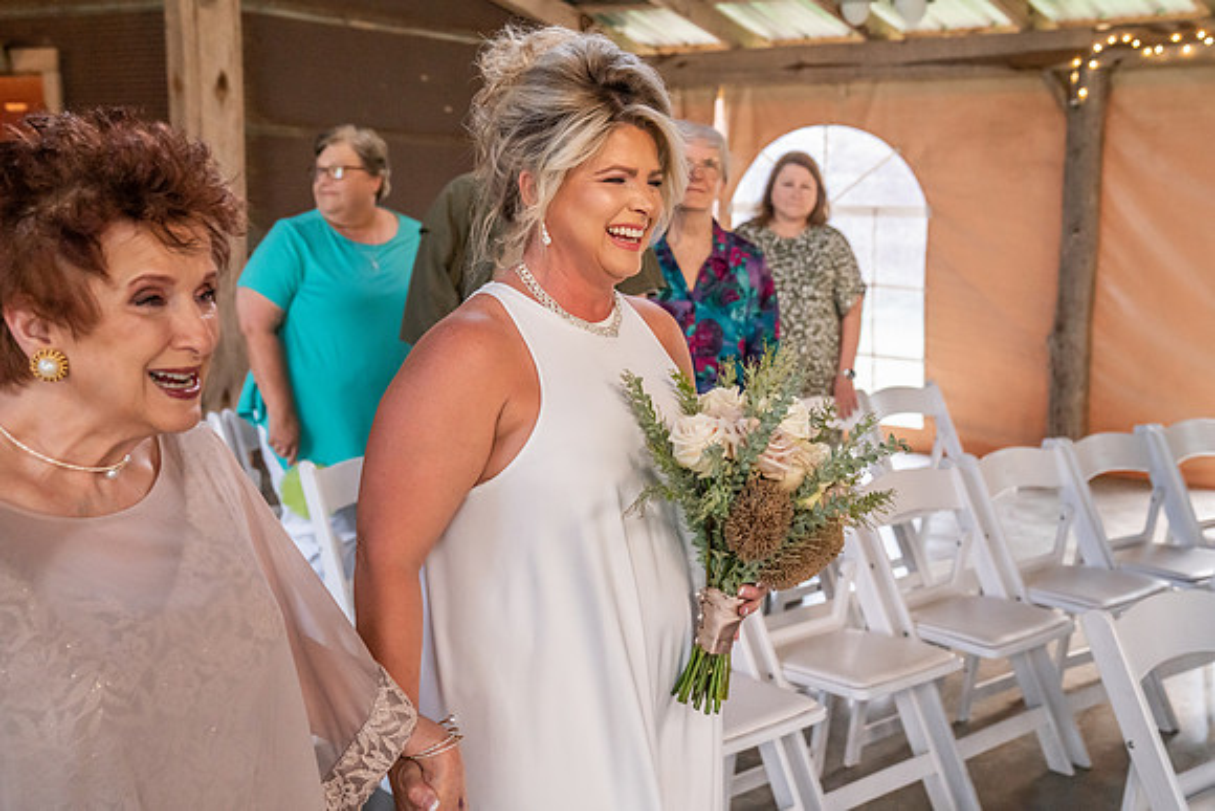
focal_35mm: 45
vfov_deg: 30.2
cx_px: 644
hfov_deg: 44.0
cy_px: 400
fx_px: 1503
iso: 5000
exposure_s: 1/160
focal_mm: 42
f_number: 4.5
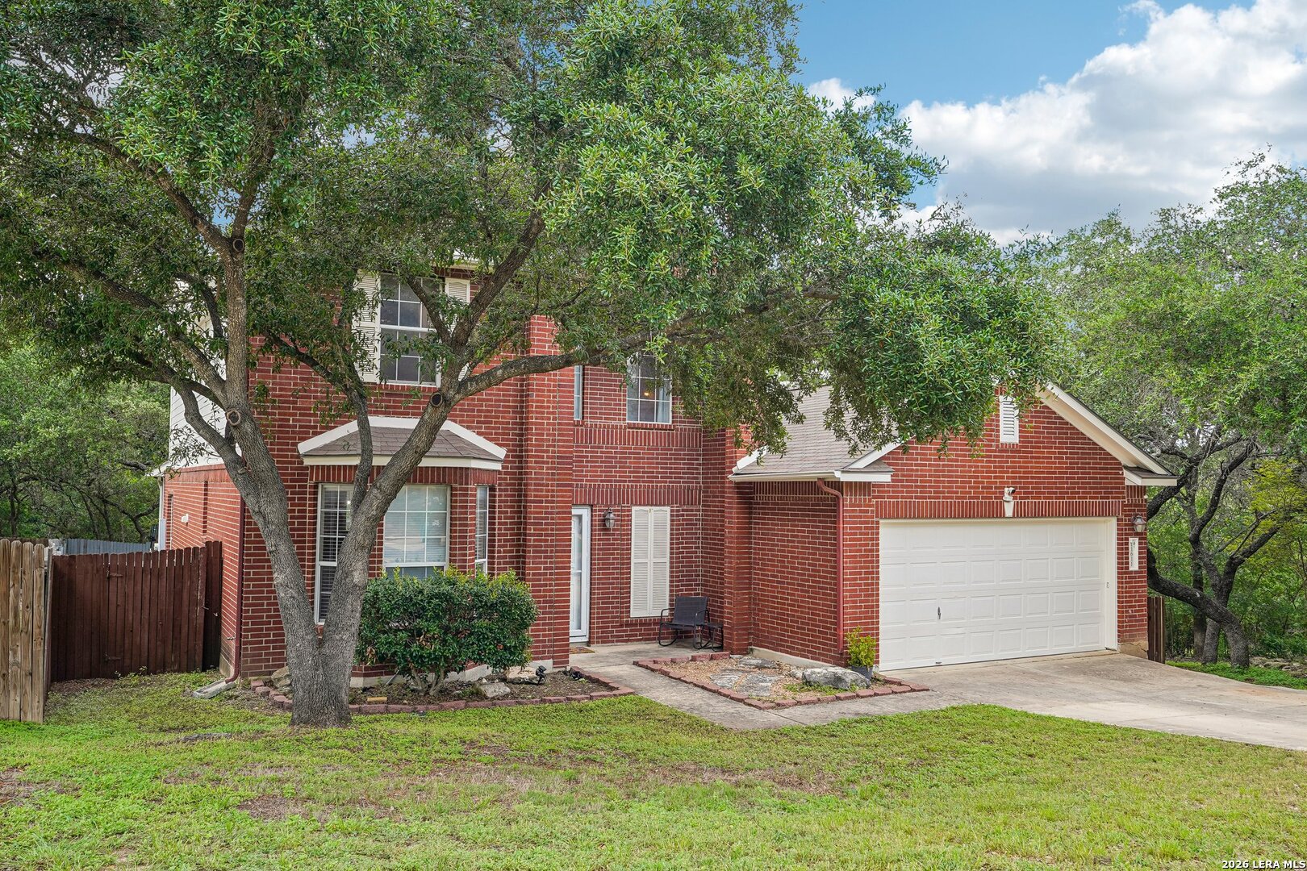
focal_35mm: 29
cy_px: 436
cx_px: 654
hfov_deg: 63.7
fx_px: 1053
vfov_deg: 45.0
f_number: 8
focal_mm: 29
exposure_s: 1/40
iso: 100
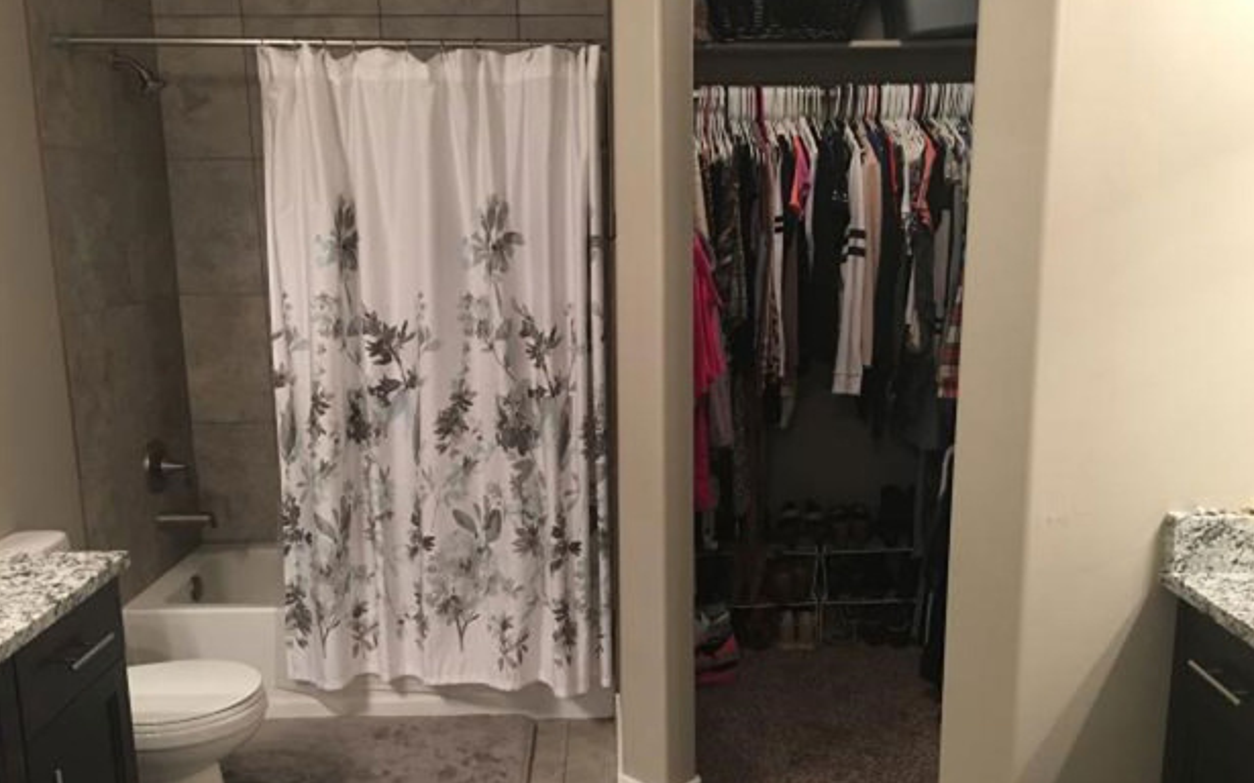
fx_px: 1093
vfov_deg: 39.3
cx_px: 636
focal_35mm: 32
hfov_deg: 59.7
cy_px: 463
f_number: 2.2
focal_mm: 4.15
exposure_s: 1/10
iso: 80
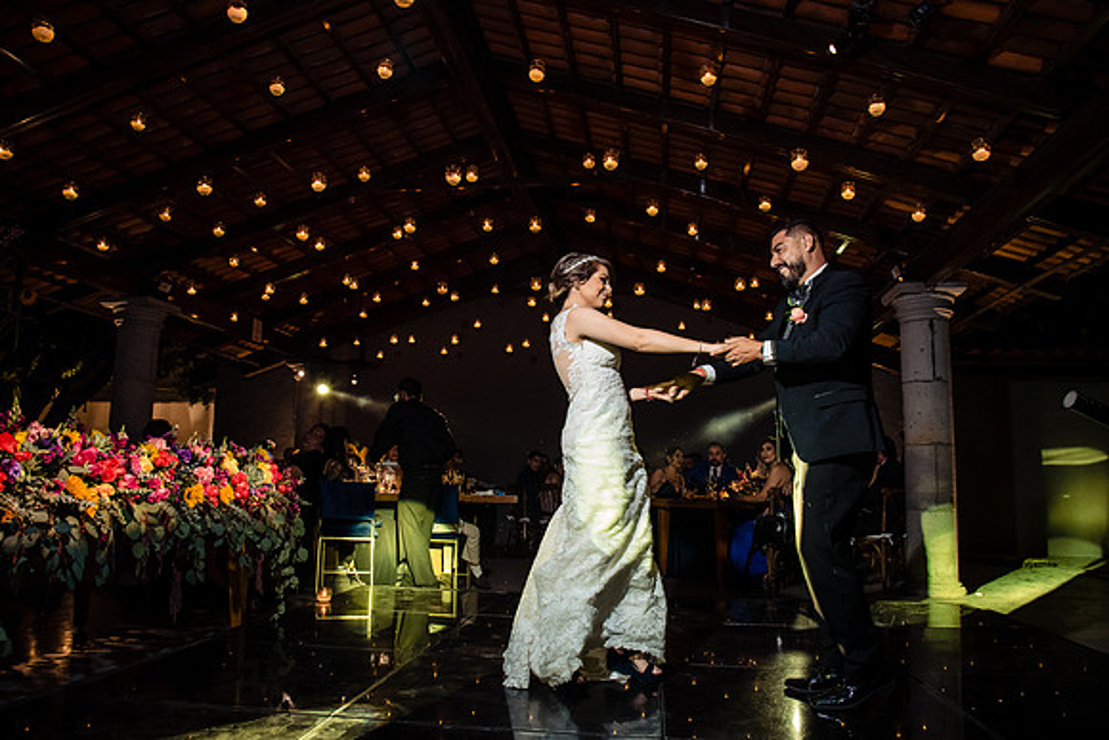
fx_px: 767
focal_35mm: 25
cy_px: 370
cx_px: 554
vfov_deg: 51.5
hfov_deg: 71.7
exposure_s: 1/60
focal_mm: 24
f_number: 7.1
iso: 2000
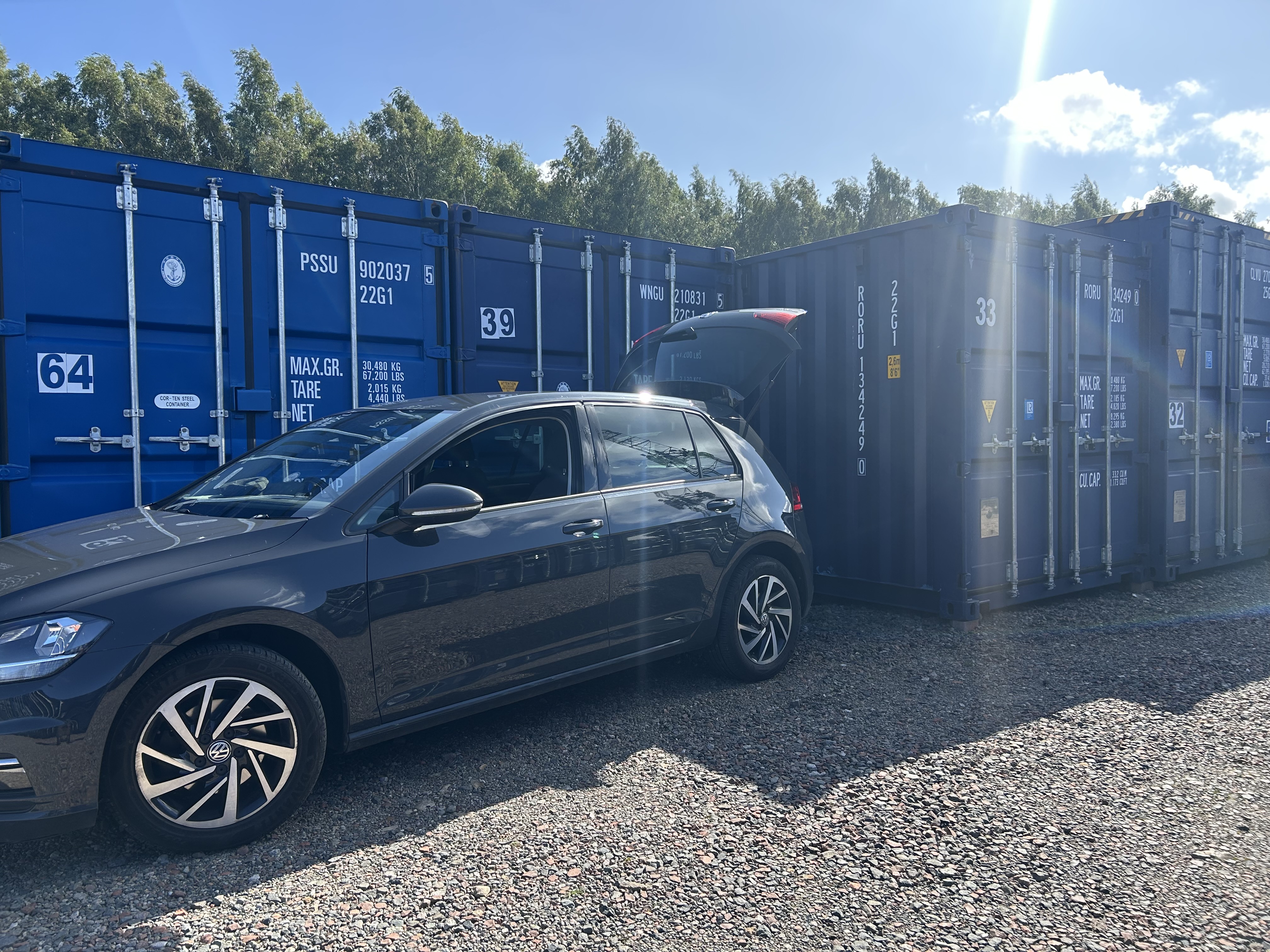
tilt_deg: -0.1
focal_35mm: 26
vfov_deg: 53.1
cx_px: 635
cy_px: 476
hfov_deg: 67.3
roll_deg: +1.3
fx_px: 954
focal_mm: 5.7
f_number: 1.5
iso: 50
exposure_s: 1/1621
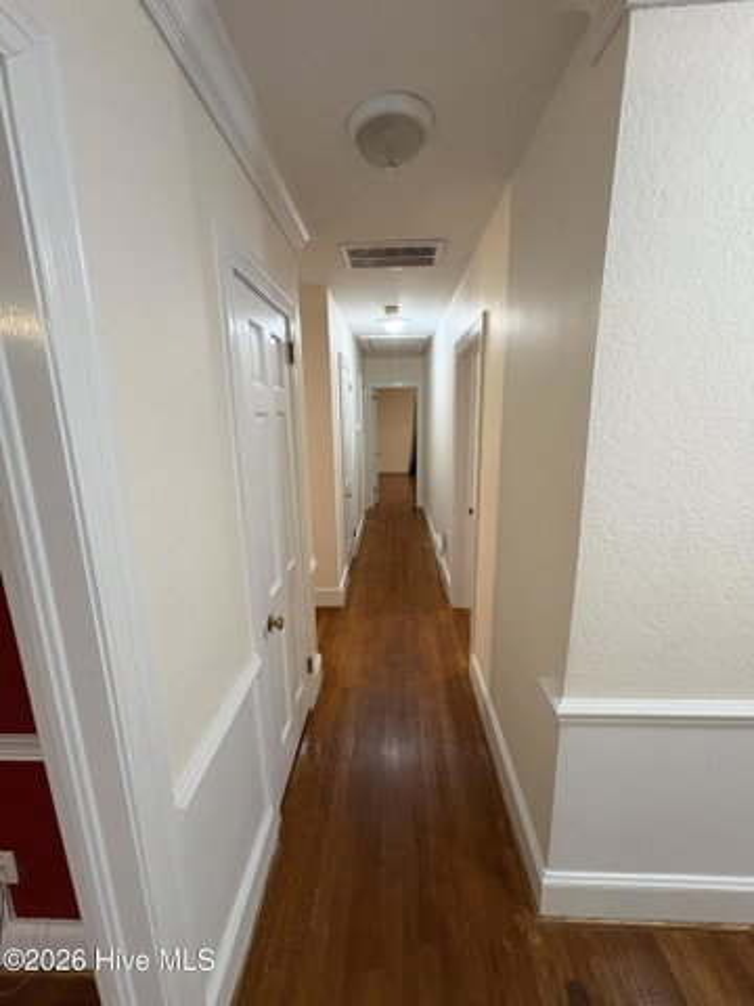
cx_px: 377
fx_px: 407
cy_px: 503
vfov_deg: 102.1
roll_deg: +0.7
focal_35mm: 14
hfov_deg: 85.7
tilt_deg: -9.9
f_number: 2.2
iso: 400
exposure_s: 1/60
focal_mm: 2.22
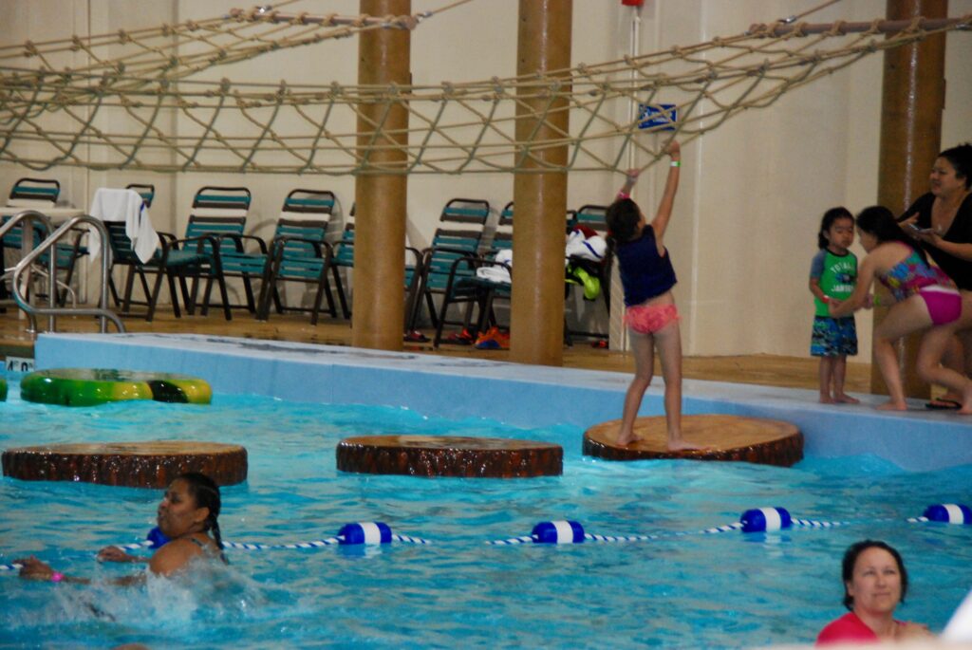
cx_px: 486
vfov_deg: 7.1
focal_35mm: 195
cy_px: 325
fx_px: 5270
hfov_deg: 10.5
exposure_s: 1/60
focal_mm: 130
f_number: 6
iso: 1600
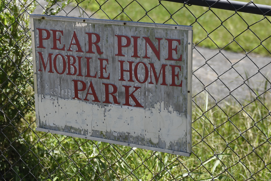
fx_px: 783
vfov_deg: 13.1
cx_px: 61
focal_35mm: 104
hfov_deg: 19.5
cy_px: 13
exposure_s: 1/4000
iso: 250
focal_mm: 42
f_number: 2.8
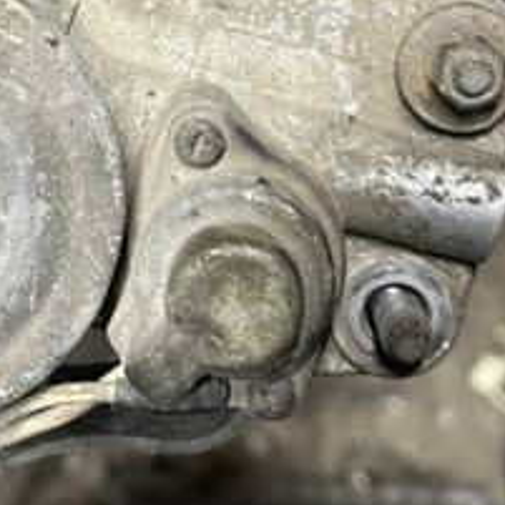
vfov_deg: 23.0
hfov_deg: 23.5
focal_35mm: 73
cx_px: 151
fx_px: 1205
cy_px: 35
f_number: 1.6
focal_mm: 5.1
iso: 500
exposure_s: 1/33
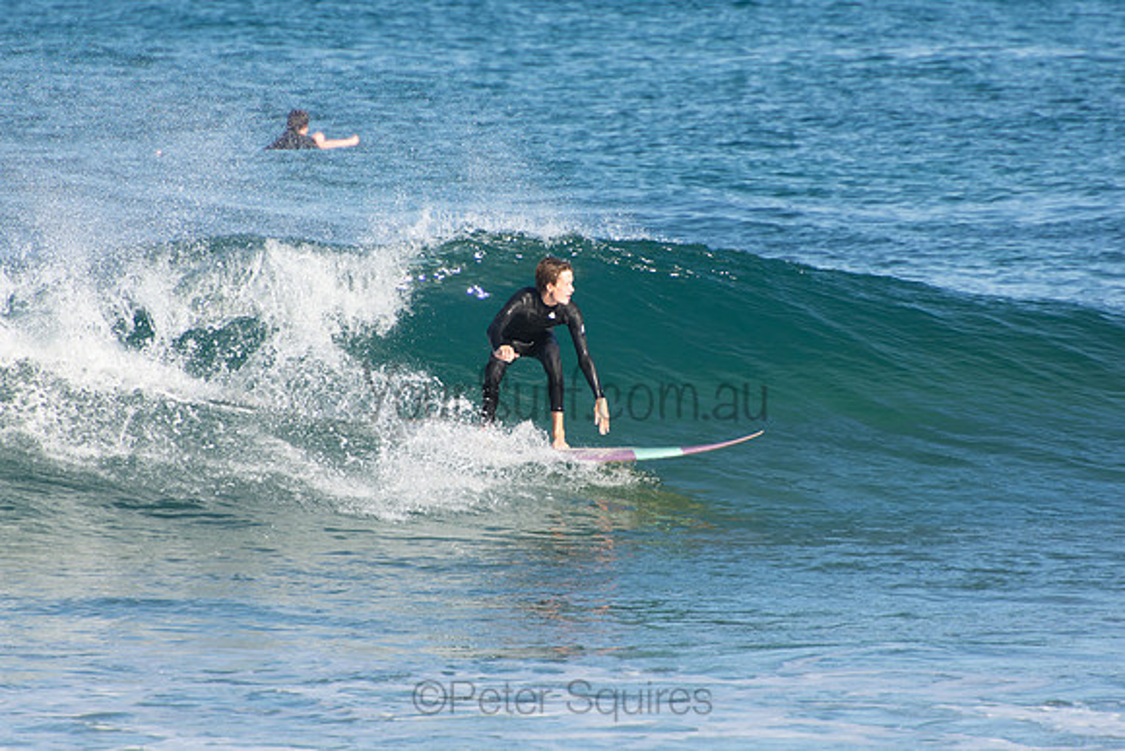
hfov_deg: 3.4
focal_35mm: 600
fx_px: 18754
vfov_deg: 2.3
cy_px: 376
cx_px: 562
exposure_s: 1/1000
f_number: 5.6
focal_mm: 400
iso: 360
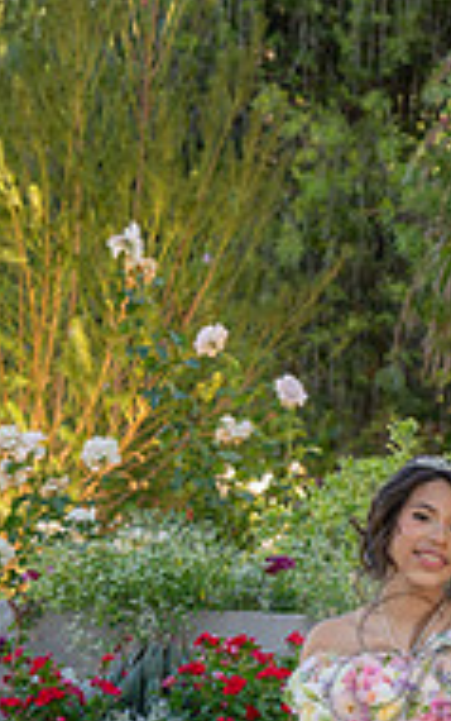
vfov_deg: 7.9
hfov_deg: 5.0
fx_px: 5164
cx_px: 450
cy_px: 728
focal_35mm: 263
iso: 200
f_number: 4.5
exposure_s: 1/200
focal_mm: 73
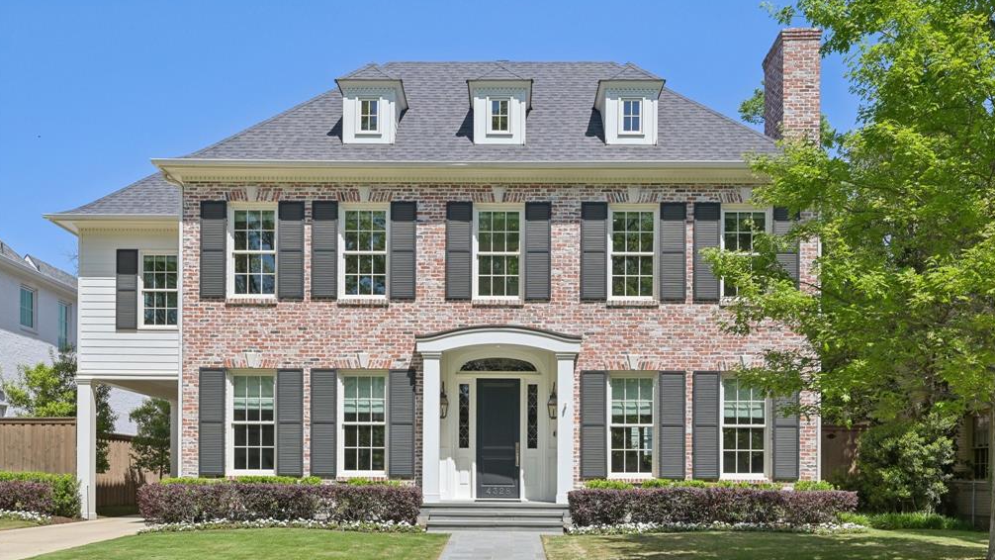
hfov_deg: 61.0
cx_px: 499
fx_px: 844
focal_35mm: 32
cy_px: 312
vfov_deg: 36.6
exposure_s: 1/1250
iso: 400
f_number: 8
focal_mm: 30
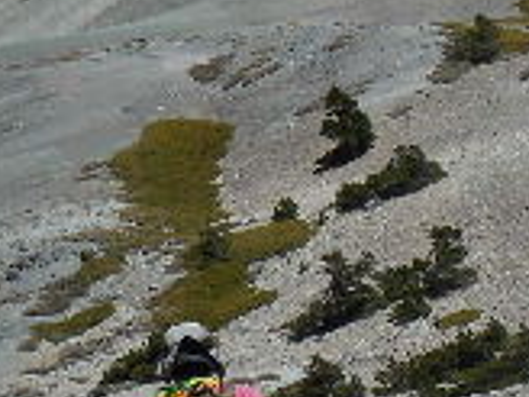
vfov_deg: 5.1
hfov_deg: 6.7
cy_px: 350
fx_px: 4447
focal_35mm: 291
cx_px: 719
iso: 125
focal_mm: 11
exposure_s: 1/1600
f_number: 4.5
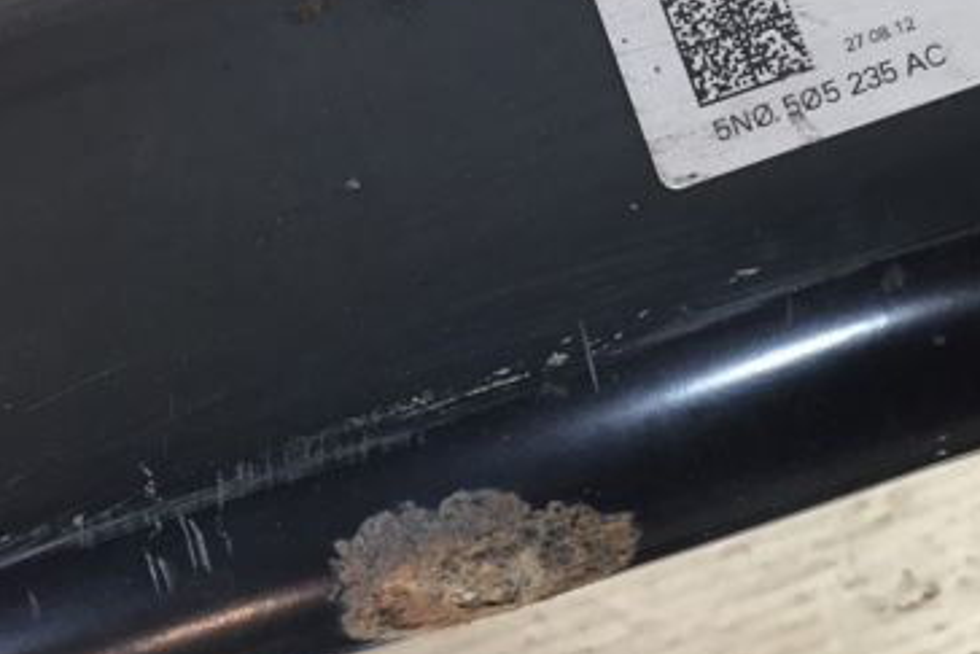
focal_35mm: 53
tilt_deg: -87.9
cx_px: 600
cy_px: 221
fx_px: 1443
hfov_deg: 37.3
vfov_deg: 25.4
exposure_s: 1/33
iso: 125
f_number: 2.2
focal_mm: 4.15
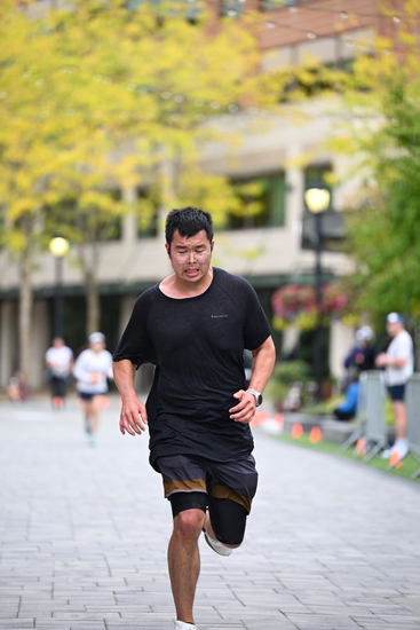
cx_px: 210
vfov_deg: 12.8
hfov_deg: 8.6
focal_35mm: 160
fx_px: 2798
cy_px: 315
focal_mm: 160
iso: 640
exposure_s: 1/1600
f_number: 2.8
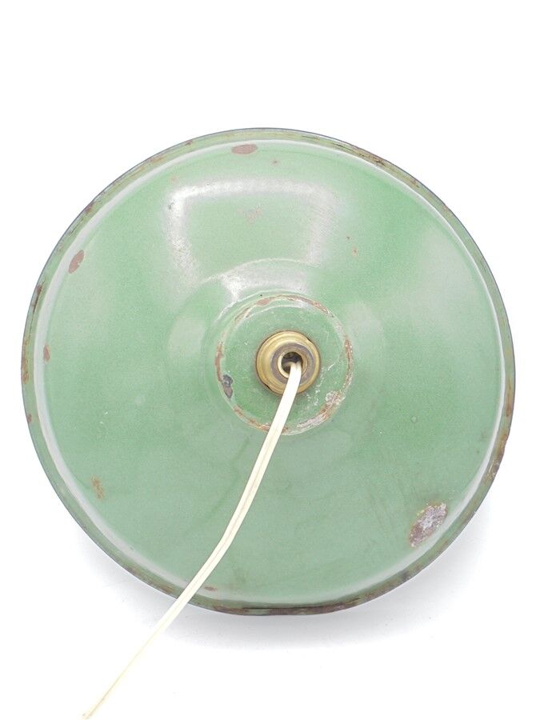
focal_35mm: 38
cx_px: 270
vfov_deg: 49.0
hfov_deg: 37.7
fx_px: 790
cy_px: 360
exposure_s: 1/60
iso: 100
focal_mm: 6.9
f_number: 4.2
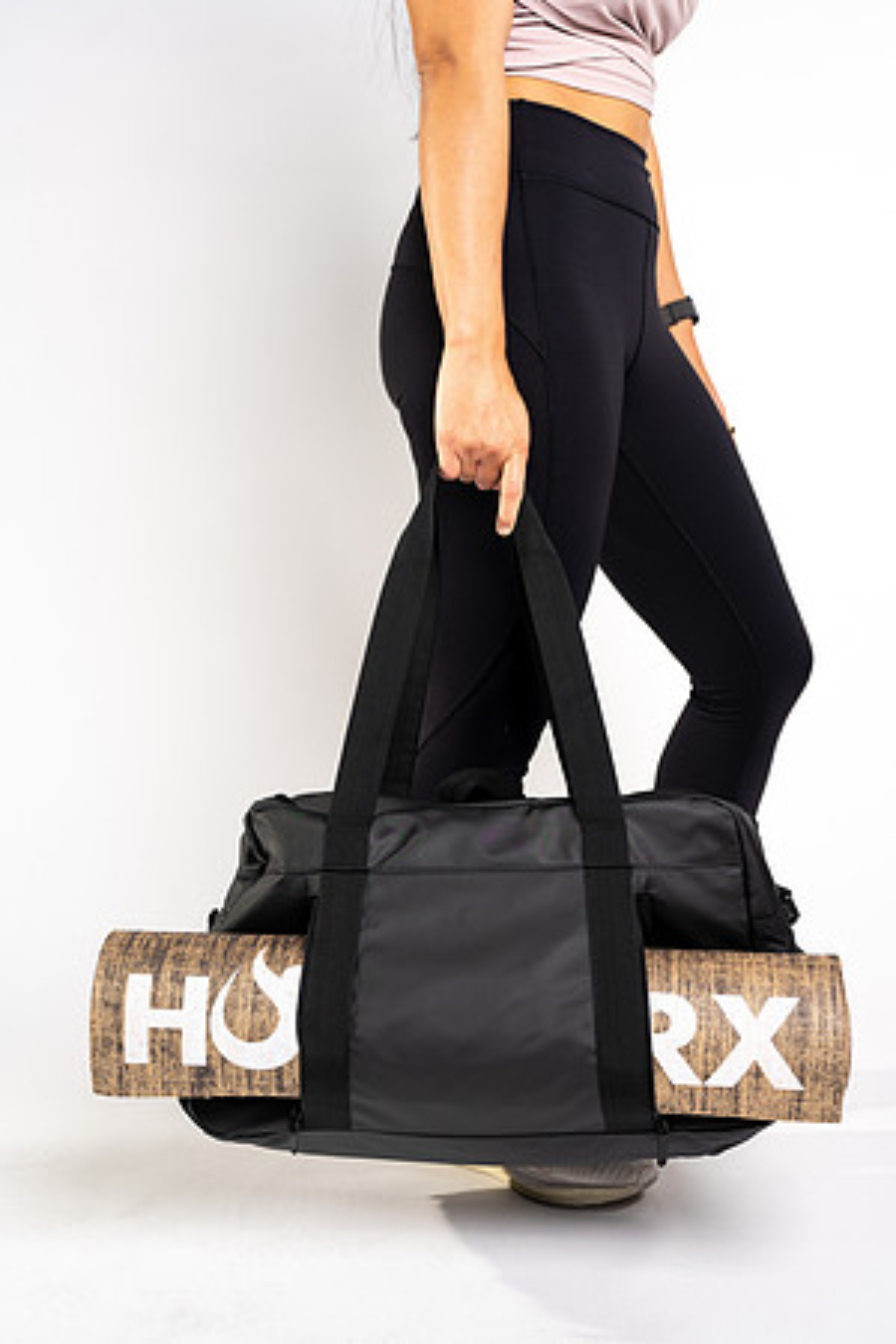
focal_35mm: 50
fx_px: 1867
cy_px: 672
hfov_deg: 27.0
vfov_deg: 39.6
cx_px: 448
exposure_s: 1/160
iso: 200
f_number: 4
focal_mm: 50
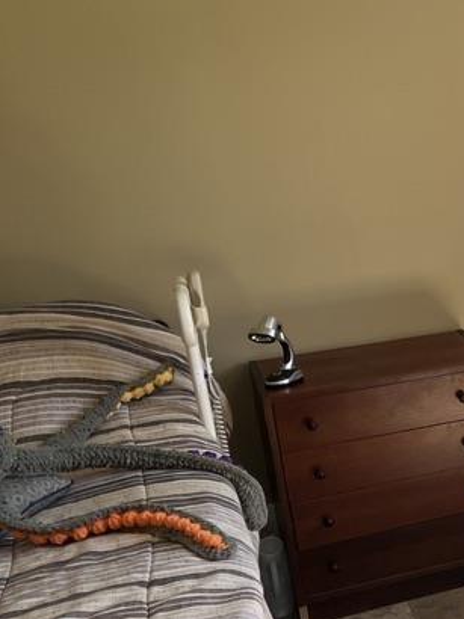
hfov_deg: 18.7
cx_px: 772
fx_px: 1163
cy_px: 373
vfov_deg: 29.8
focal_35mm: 65
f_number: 1.5
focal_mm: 5.7
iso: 50
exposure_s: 1/215
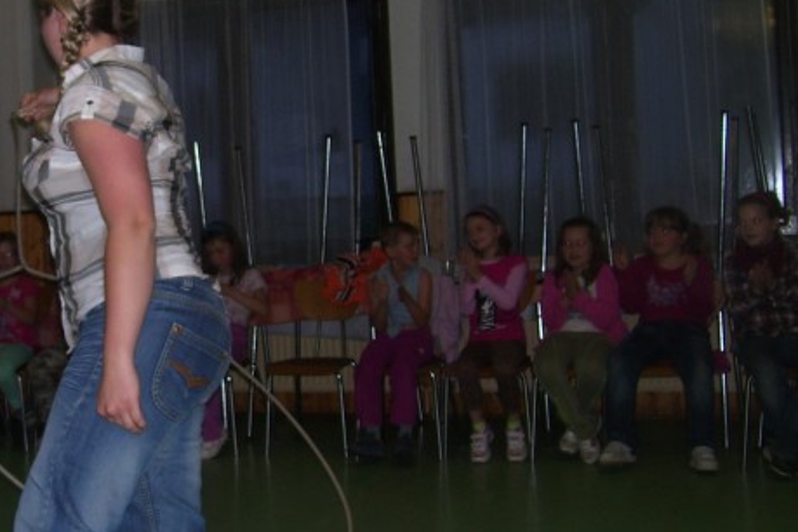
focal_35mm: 67
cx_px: 136
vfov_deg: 20.3
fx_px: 1485
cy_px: 221
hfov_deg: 29.3
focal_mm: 6
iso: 80
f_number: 2.7
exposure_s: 1/60
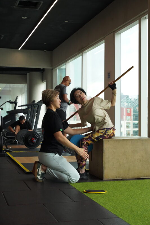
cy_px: 112
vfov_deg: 35.5
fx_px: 351
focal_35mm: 56
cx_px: 75
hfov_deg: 24.1
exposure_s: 1/2500
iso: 6400
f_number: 5.6
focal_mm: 56.2
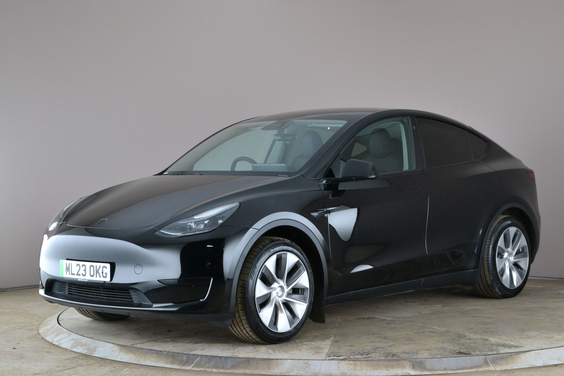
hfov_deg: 29.2
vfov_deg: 19.7
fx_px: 1081
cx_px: 282
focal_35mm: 69
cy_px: 188
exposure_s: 1/13
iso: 1100
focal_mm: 46
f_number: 11
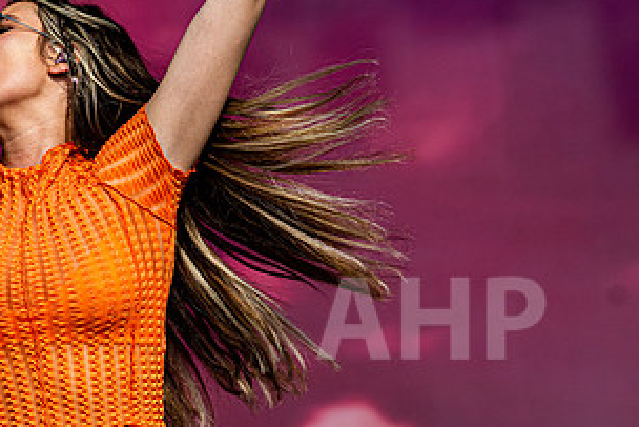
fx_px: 4990
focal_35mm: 281
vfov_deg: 4.9
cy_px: 183
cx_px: 5
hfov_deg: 7.3
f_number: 5
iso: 200
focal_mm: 120
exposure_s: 1/2000
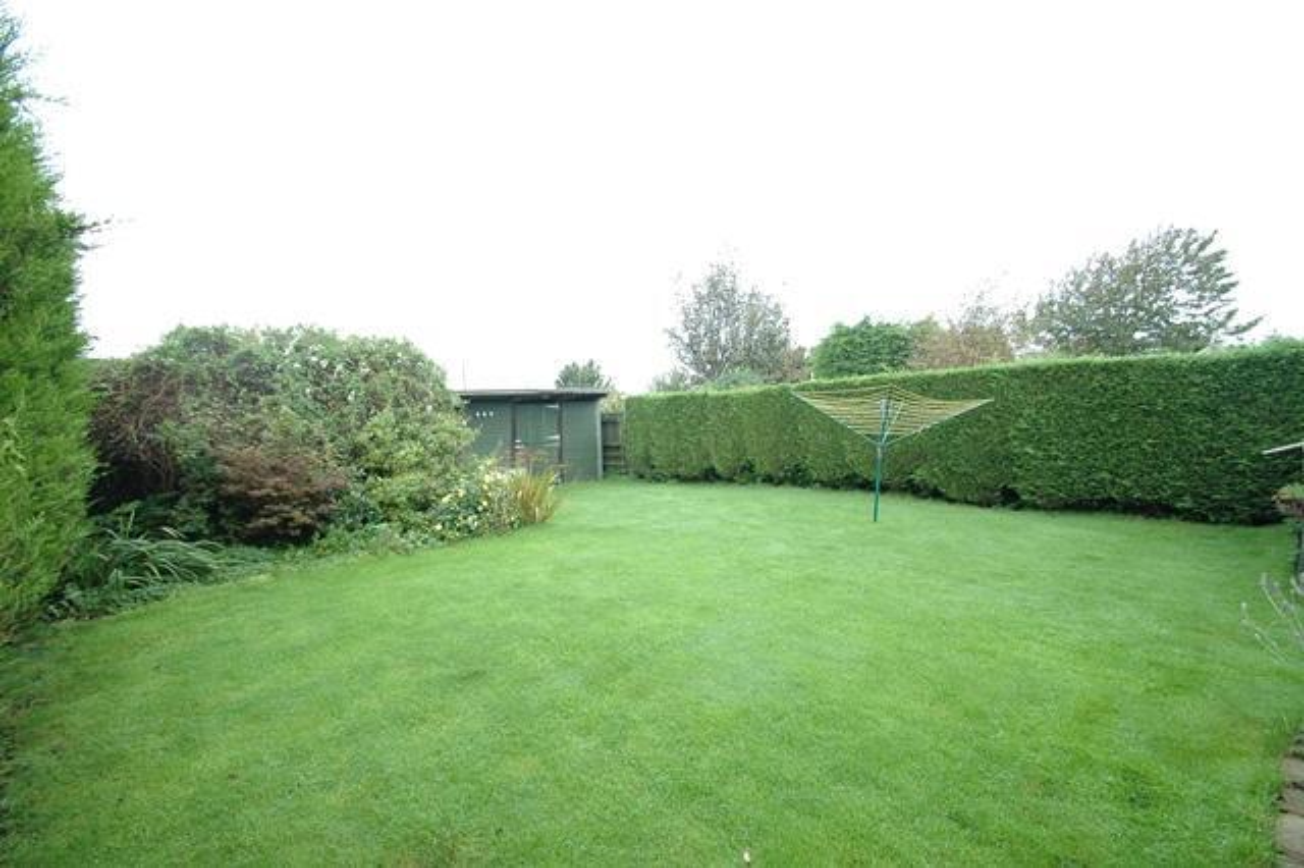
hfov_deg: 100.4
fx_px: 543
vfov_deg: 77.3
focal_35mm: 15
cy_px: 434
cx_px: 652
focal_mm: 10
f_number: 5
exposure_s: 1/100
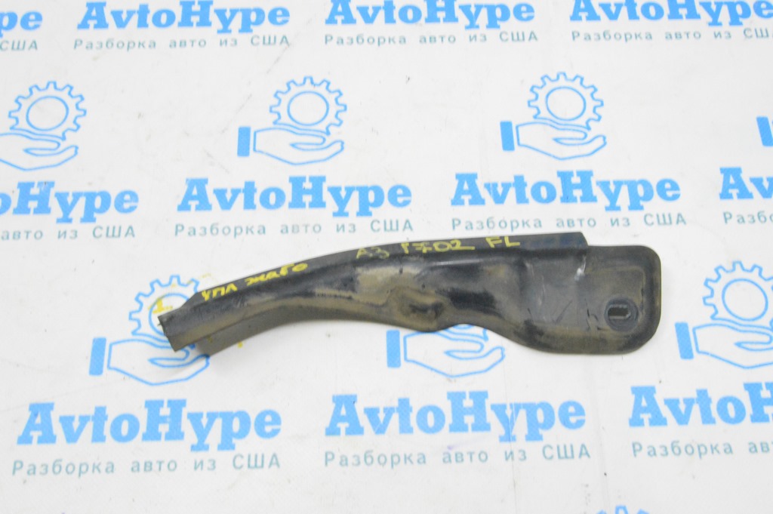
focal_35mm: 39
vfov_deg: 34.2
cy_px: 257
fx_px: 837
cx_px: 386
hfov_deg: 49.6
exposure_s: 1/15
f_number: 20
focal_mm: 26
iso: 6400
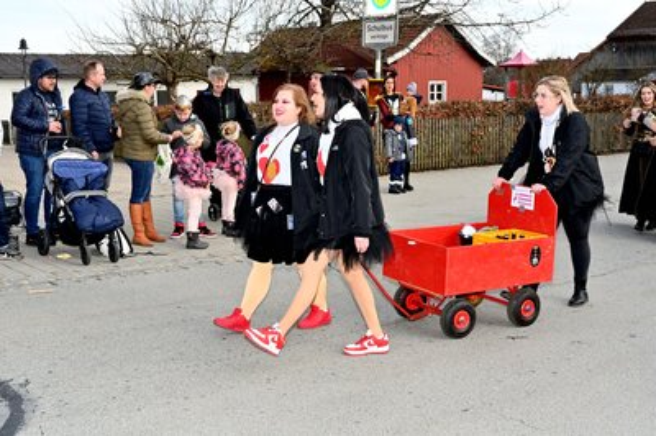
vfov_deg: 29.2
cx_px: 328
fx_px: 838
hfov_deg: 42.8
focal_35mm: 46
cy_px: 218
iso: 1000
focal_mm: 46
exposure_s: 1/200
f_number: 16
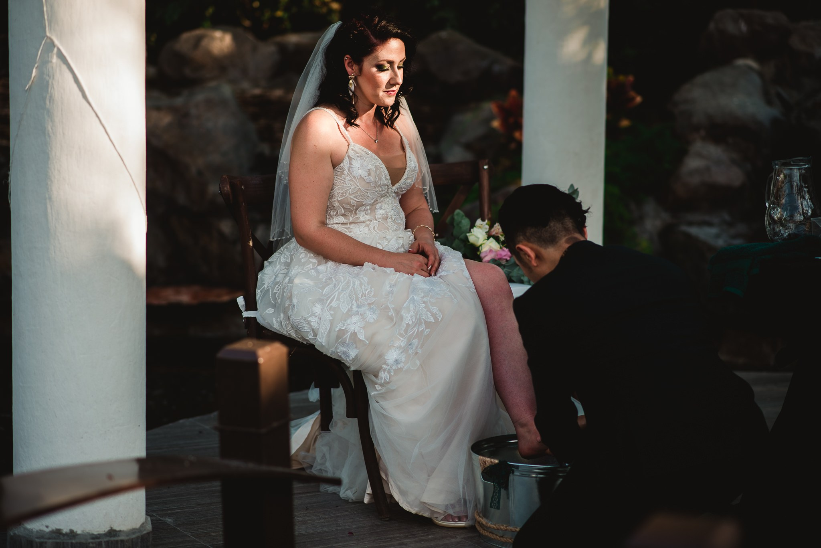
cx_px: 410
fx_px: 1939
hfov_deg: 23.9
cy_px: 274
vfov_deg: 16.1
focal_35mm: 85
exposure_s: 1/400
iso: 100
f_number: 2.5
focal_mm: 85
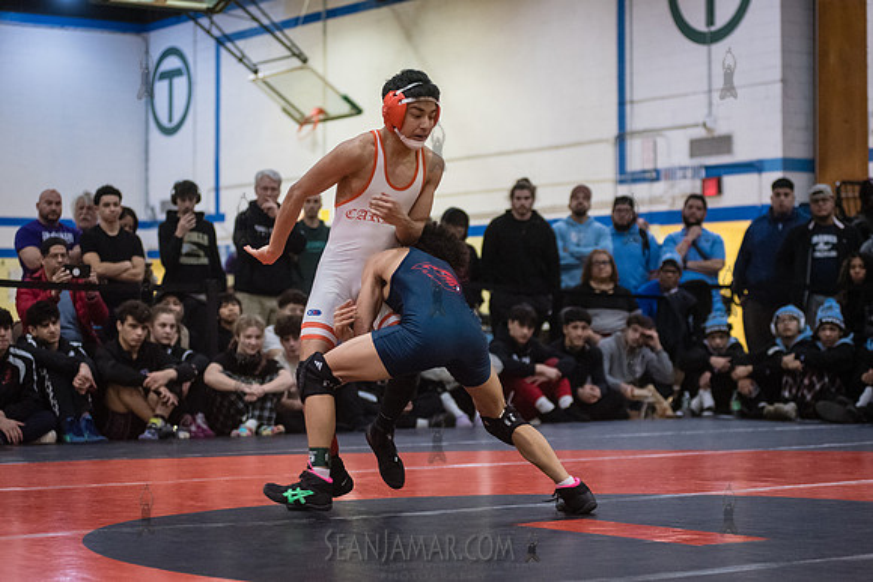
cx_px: 426
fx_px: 2025
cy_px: 291
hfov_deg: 24.3
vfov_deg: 16.4
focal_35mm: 83
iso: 8000
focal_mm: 80
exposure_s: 1/640
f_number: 3.2
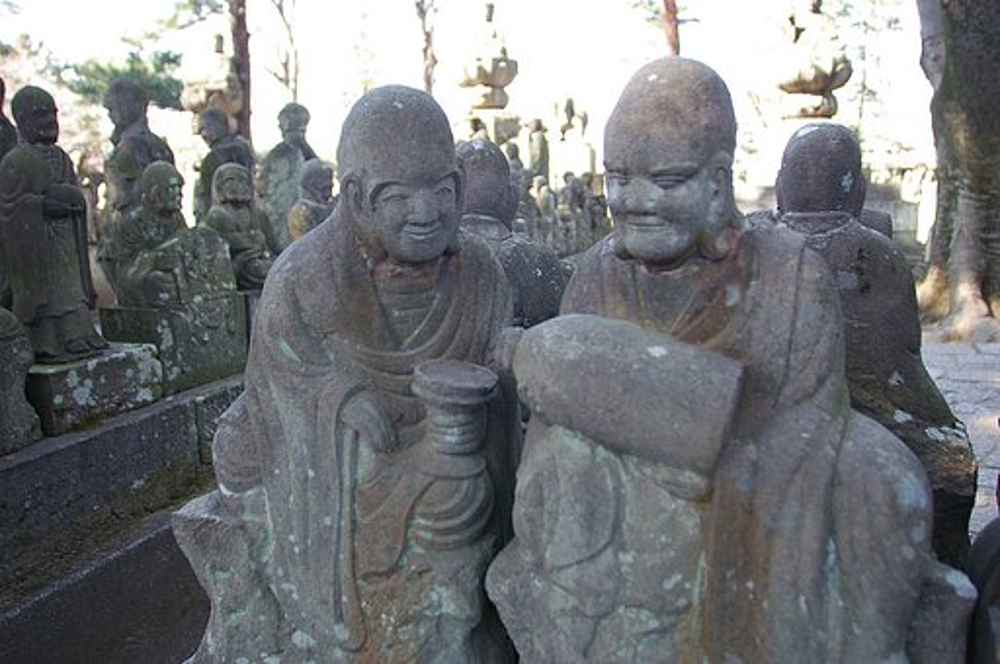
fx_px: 832
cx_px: 500
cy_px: 332
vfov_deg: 43.5
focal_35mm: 30
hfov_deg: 62.0
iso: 200
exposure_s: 1/90
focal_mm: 20
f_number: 2.8
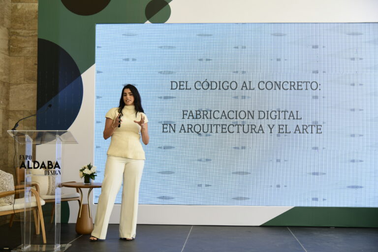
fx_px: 546
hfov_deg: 38.2
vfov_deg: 26.0
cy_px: 126
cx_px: 189
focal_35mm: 52
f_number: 4
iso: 320
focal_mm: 52
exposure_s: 1/160
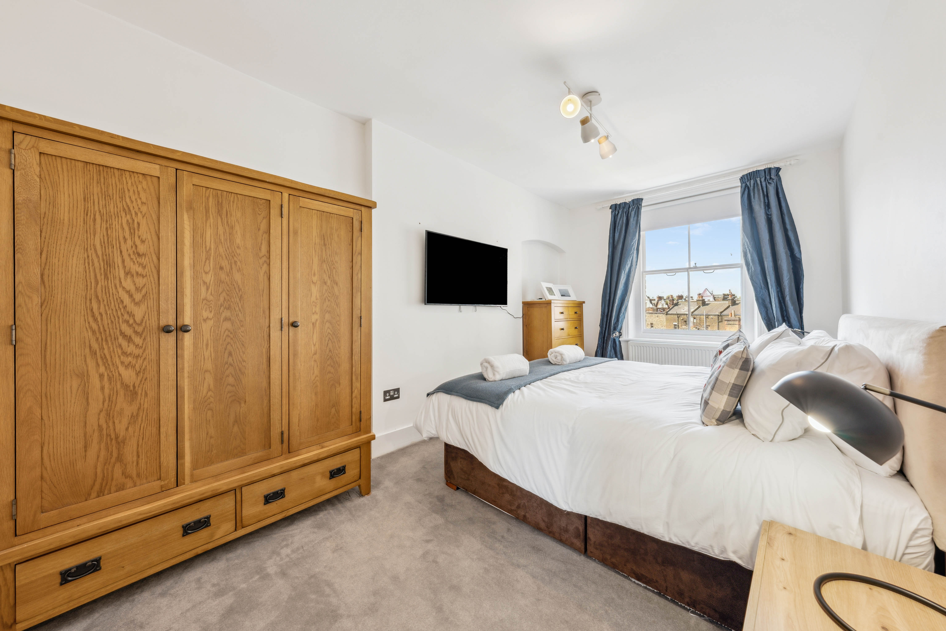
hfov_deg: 112.6
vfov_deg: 90.0
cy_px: 316
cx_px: 473
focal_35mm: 12
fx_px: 315
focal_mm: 12
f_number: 9.5
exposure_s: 1/4
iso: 50
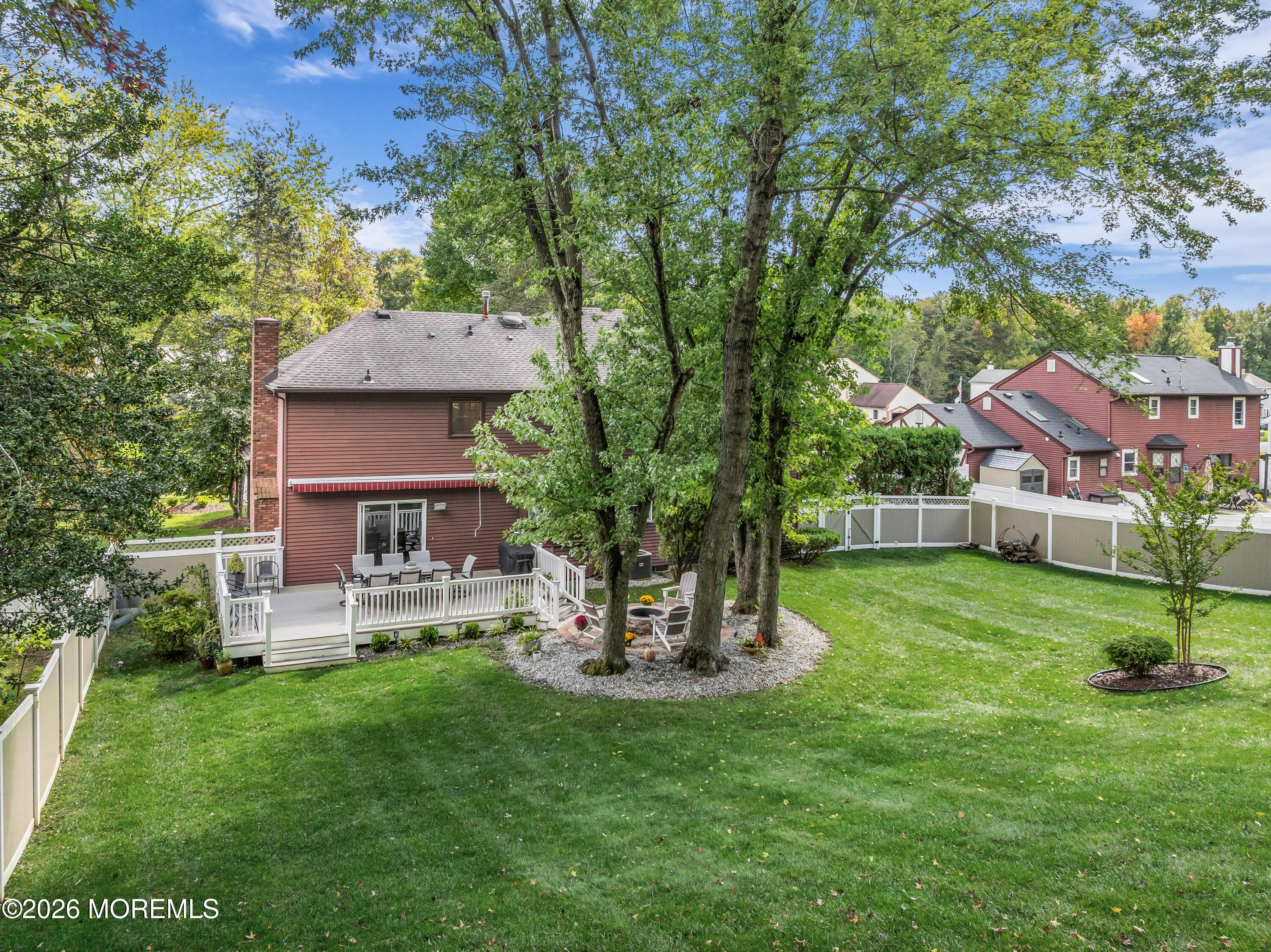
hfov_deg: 71.6
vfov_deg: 56.8
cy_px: 476
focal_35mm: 24
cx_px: 636
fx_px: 881
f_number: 2.8
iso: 390
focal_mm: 12.29
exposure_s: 1/200
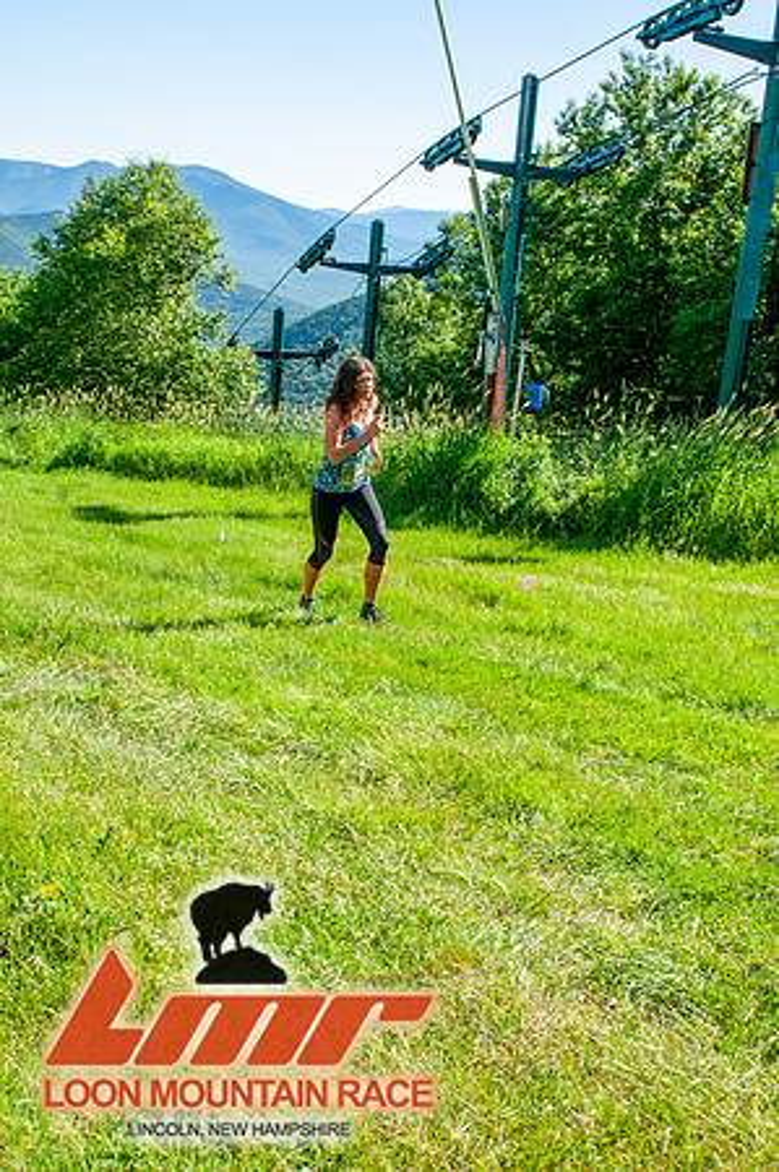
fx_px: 1171
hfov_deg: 36.8
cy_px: 586
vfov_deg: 53.2
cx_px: 390
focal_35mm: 36
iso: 200
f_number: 8
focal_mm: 24
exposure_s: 1/320
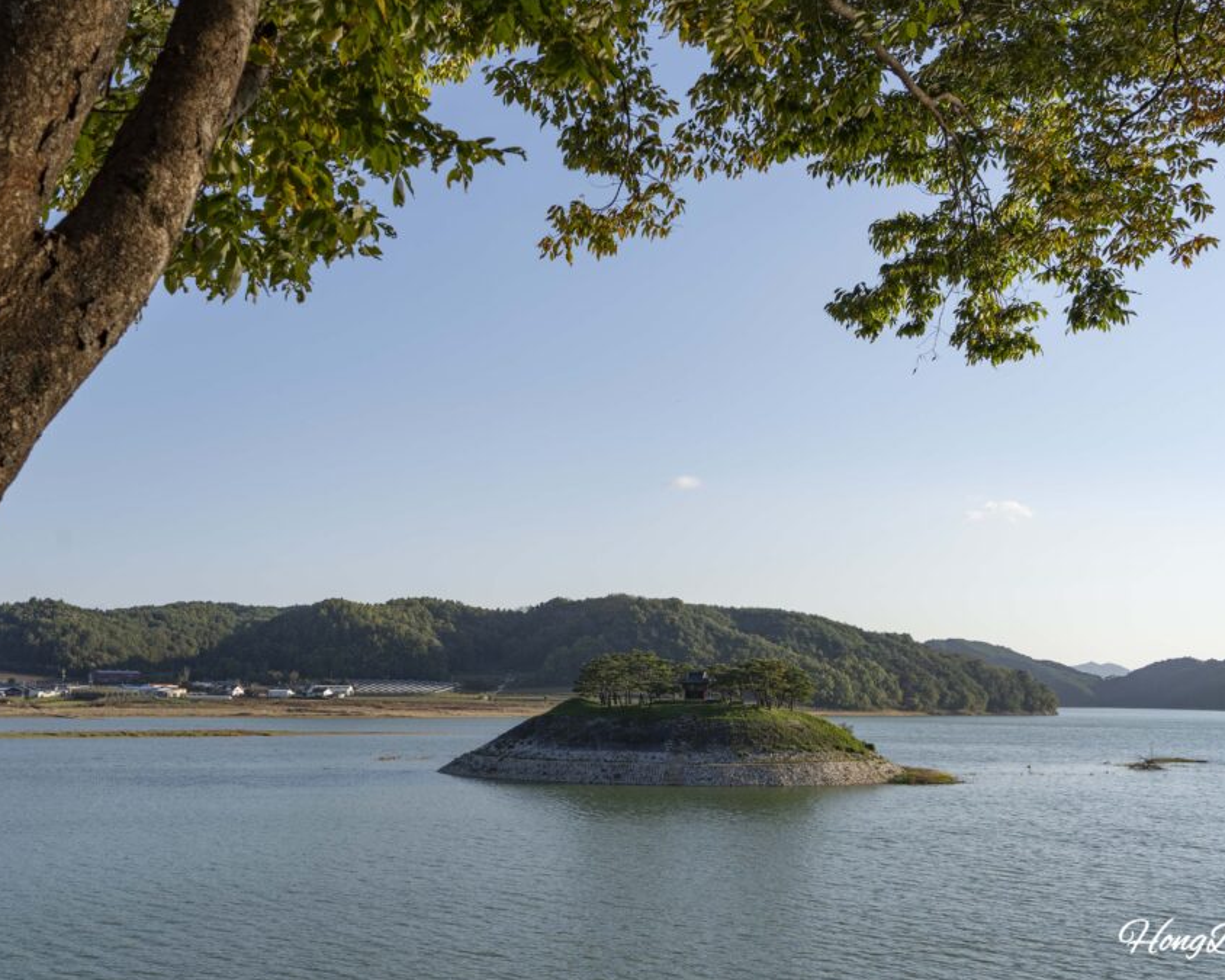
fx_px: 1486
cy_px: 491
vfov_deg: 36.5
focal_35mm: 41
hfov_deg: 44.8
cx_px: 614
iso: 100
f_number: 7.1
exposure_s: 1/400
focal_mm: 36
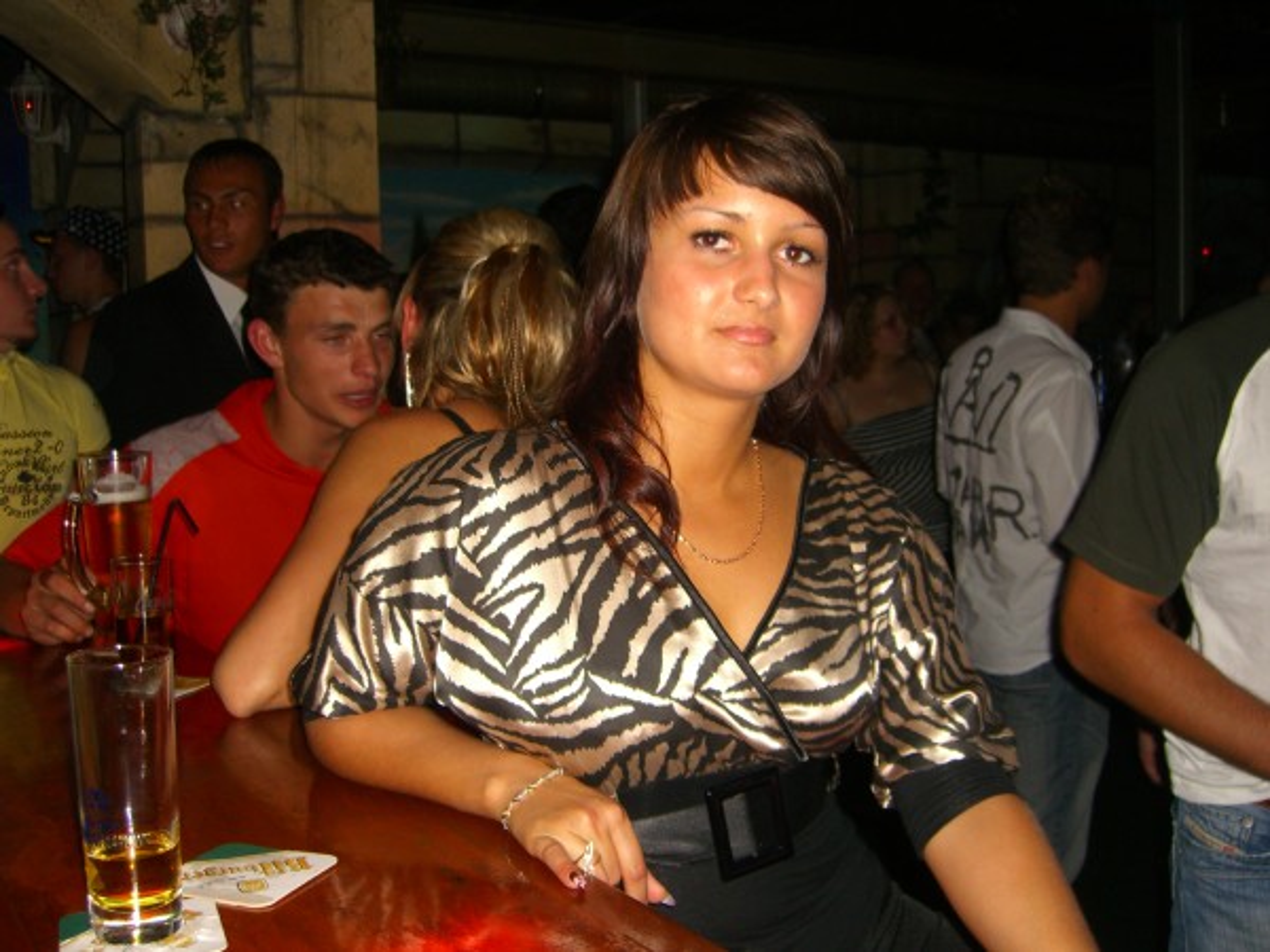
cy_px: 476
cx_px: 635
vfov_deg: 37.7
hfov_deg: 49.0
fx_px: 1394
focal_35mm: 38
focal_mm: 7.9
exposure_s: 1/60
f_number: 2.8
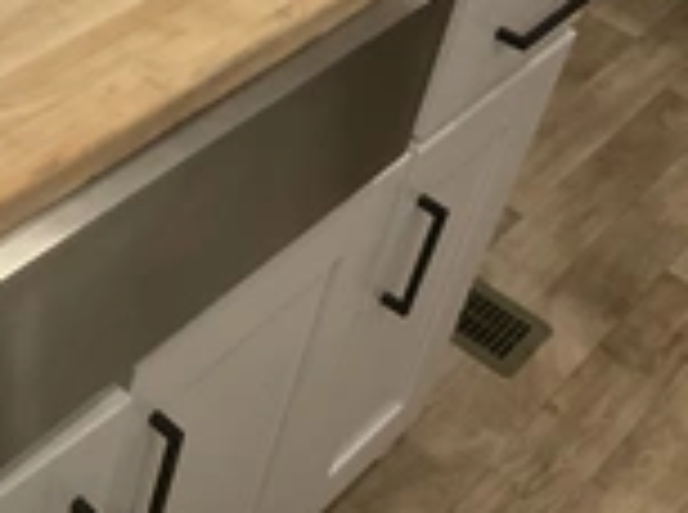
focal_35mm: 76
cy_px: -58
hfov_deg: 24.6
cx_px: 4
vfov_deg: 18.5
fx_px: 1507
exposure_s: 1/53
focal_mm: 3
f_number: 1.8
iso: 320
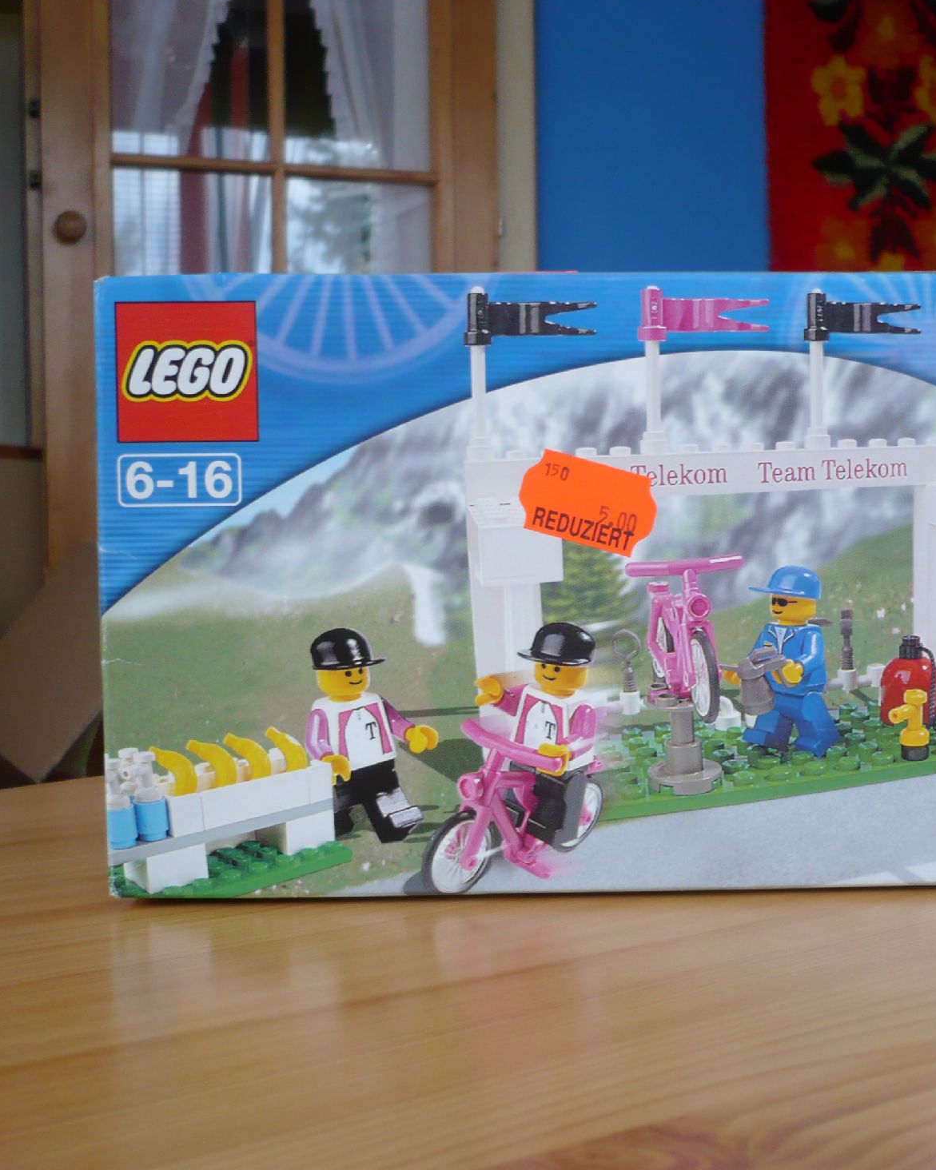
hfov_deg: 32.5
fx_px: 1593
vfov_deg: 40.3
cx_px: 607
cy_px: 584
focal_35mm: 46
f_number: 2.8
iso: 100
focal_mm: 5.8
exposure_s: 1/30
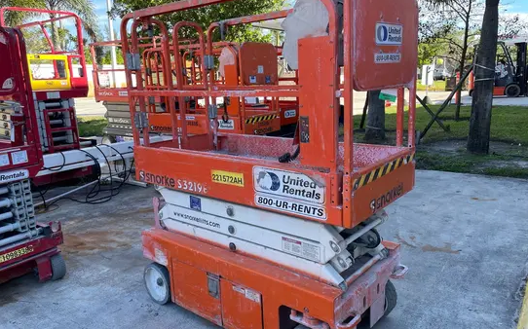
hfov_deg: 66.5
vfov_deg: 44.5
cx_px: 267
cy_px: 173
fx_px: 403
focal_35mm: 28
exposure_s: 1/509
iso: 32
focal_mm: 4.2
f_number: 1.6
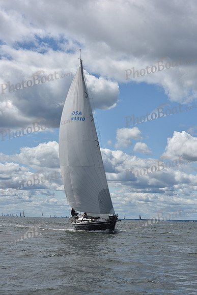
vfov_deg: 28.8
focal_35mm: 70
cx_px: 98
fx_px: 574
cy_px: 148
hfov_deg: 19.5
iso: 250
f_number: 11
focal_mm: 70
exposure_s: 1/800
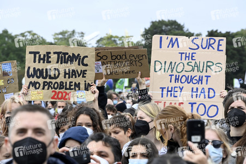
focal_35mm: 250
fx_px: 1707
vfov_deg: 5.5
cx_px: 123
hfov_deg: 8.2
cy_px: 82
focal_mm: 250
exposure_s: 1/250
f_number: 13
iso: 1000
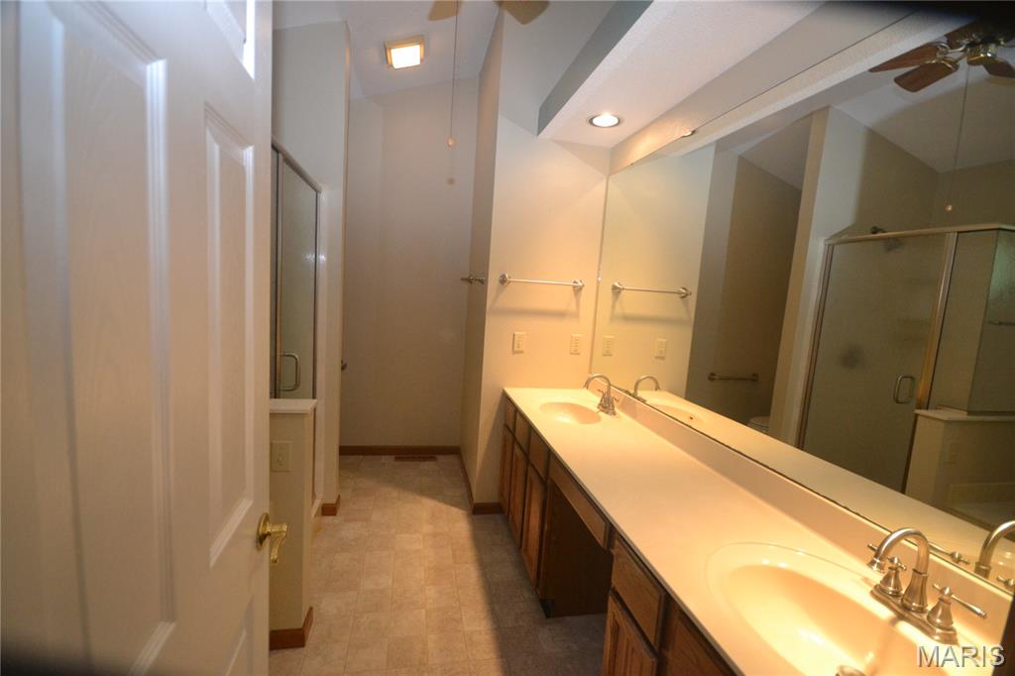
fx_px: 423
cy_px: 338
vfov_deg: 77.3
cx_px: 508
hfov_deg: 100.4
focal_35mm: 15
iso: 1800
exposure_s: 1/60
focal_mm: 10
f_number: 4
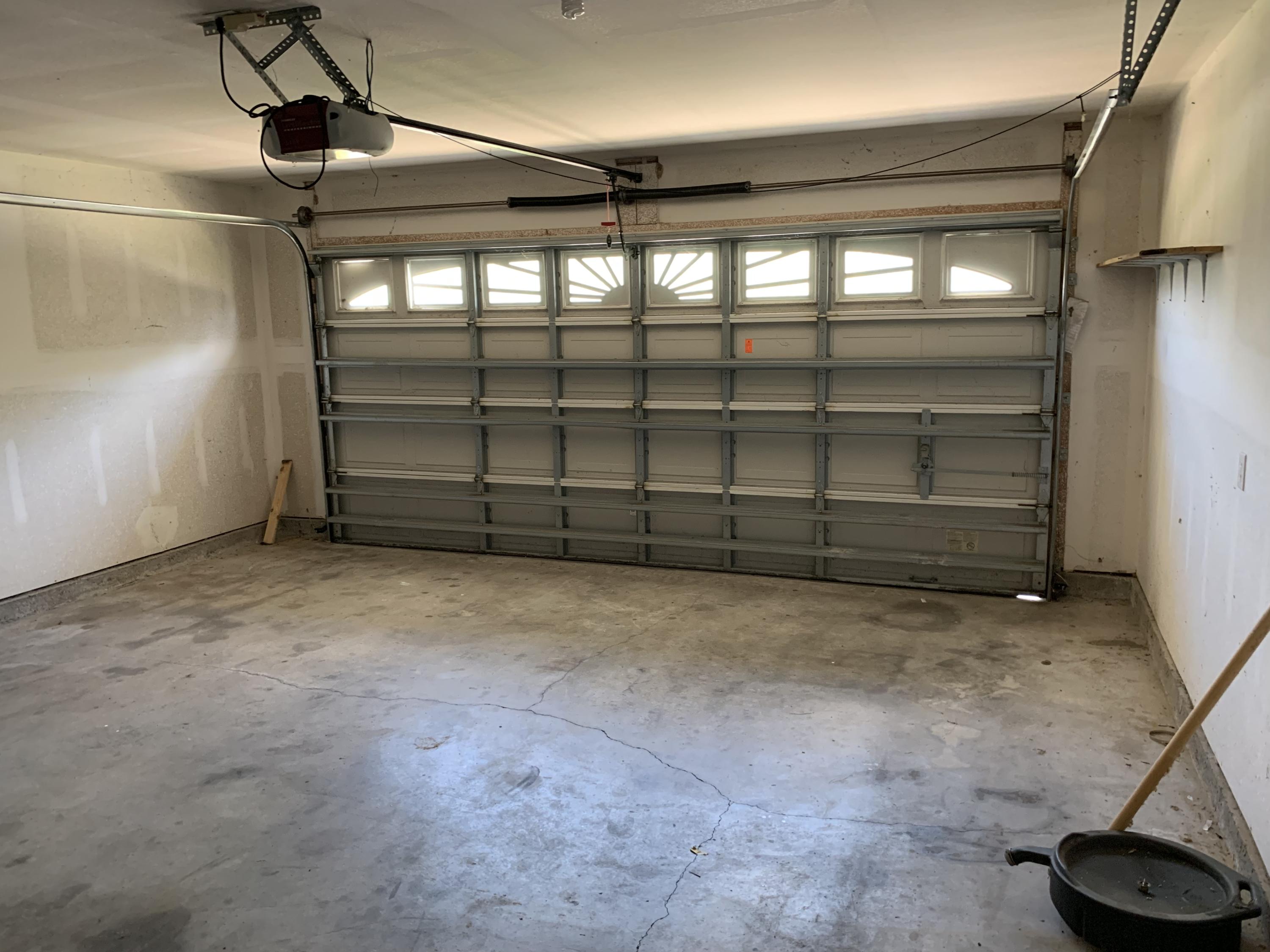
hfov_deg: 67.3
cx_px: 635
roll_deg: +1.4
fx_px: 954
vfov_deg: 53.1
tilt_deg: -8.3
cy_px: 476
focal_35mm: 26
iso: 250
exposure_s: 1/60
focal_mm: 4.25
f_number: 1.8
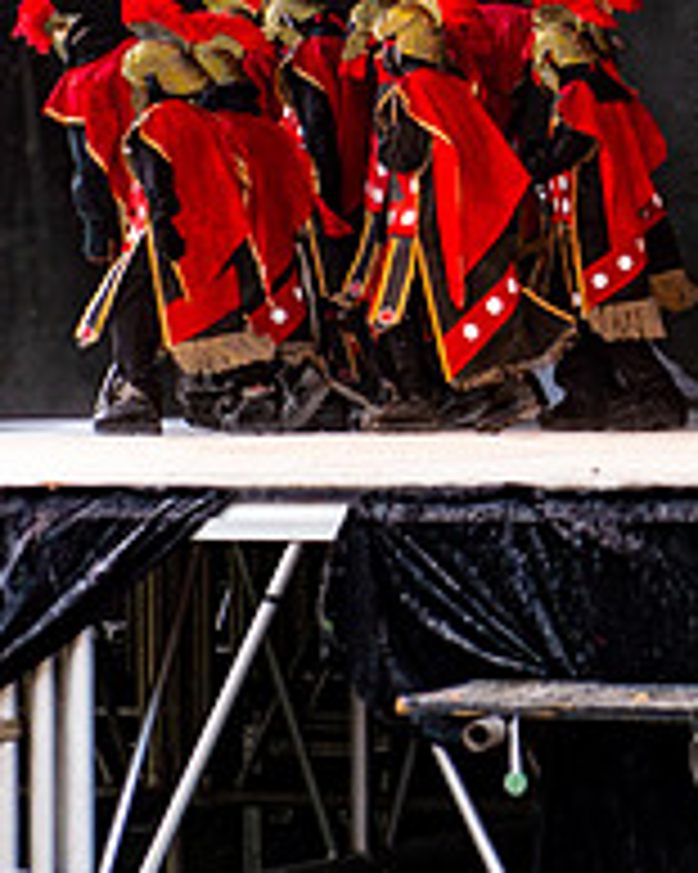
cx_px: 657
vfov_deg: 10.4
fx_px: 4781
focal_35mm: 185
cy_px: 171
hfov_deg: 8.3
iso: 500
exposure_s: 1/400
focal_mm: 66
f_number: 5
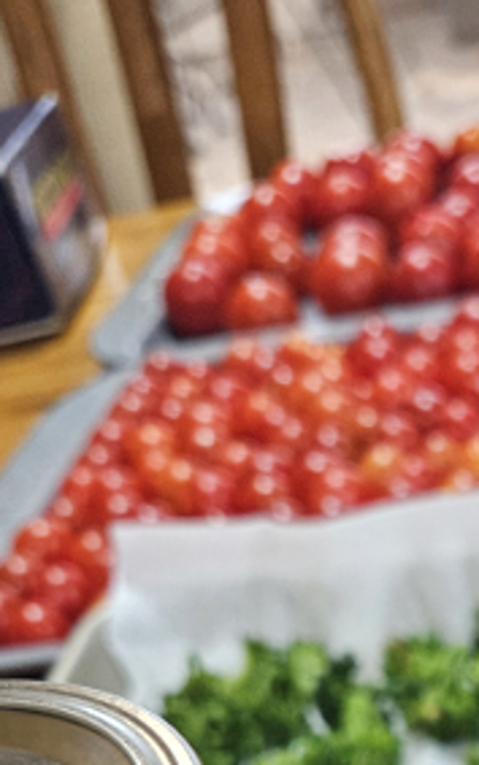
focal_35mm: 69
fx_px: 1440
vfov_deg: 25.2
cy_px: 1025
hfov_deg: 17.6
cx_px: 636
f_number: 1.8
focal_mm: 5.4
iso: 500
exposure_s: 1/120
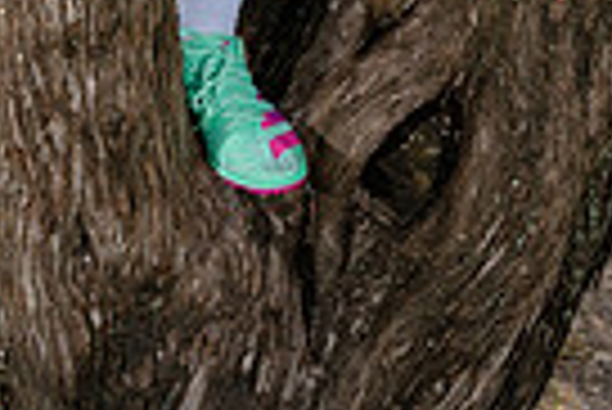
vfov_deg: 14.6
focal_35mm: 66
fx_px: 1123
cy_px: -532
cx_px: 324
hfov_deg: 30.5
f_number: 6.3
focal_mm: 20
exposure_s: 1/250
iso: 250
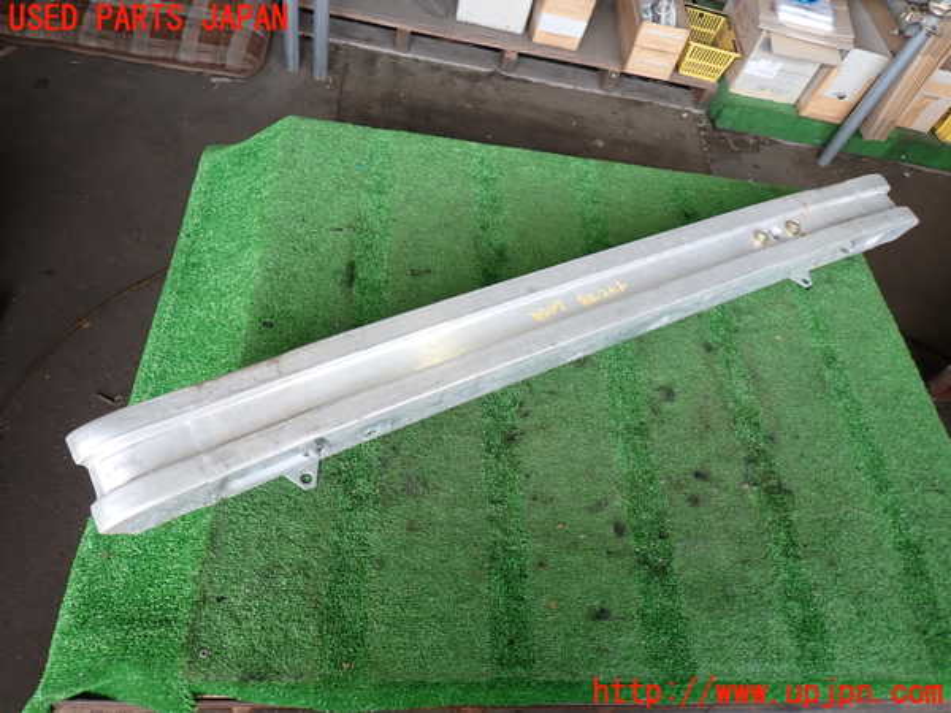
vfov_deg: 54.9
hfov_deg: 69.4
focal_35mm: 25
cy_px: 356
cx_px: 476
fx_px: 687
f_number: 2
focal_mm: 4.5
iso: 100
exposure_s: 1/100
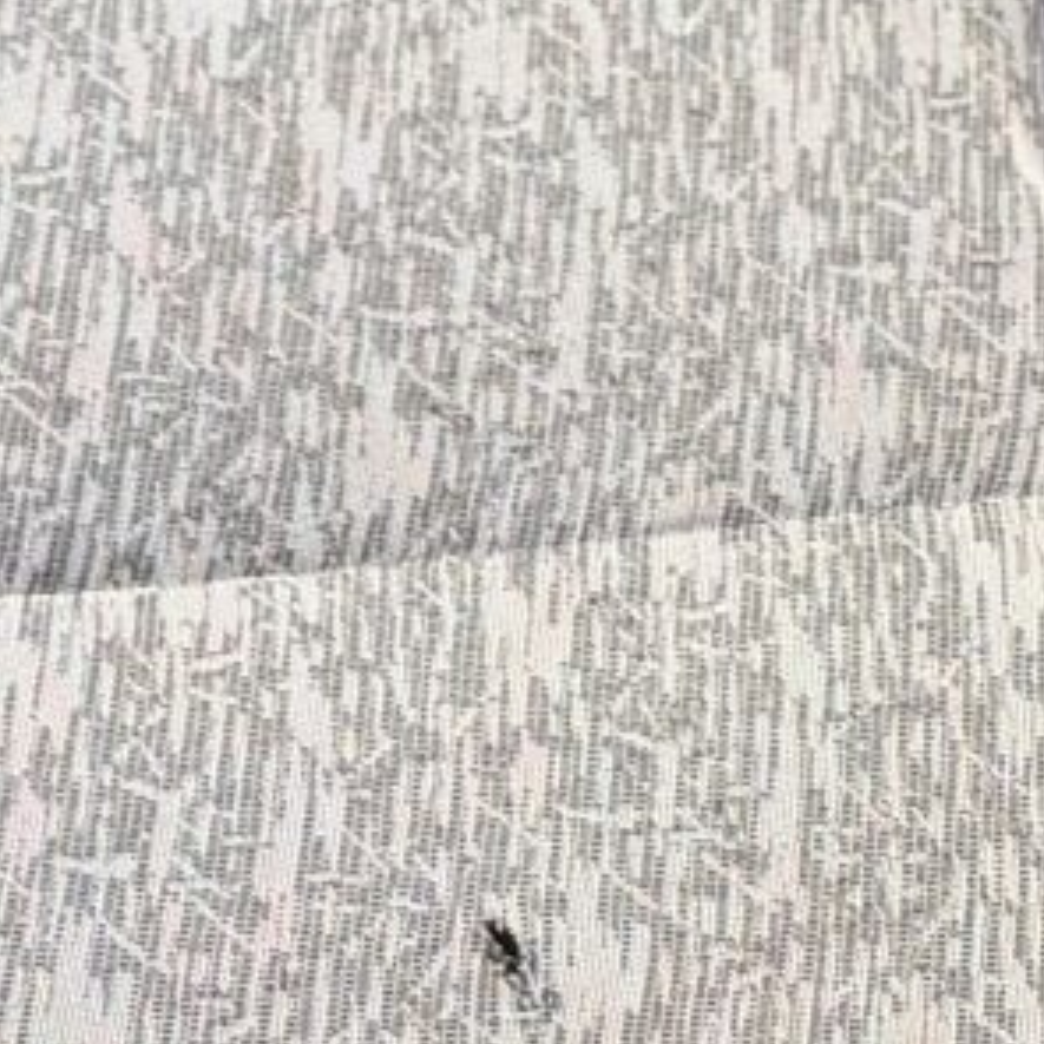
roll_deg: -5.9
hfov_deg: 9.9
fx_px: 4709
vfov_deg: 11.4
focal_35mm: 138
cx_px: -1985
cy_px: -1040
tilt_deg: -36.8
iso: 160
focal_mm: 6.76
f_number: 1.78
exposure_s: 1/228
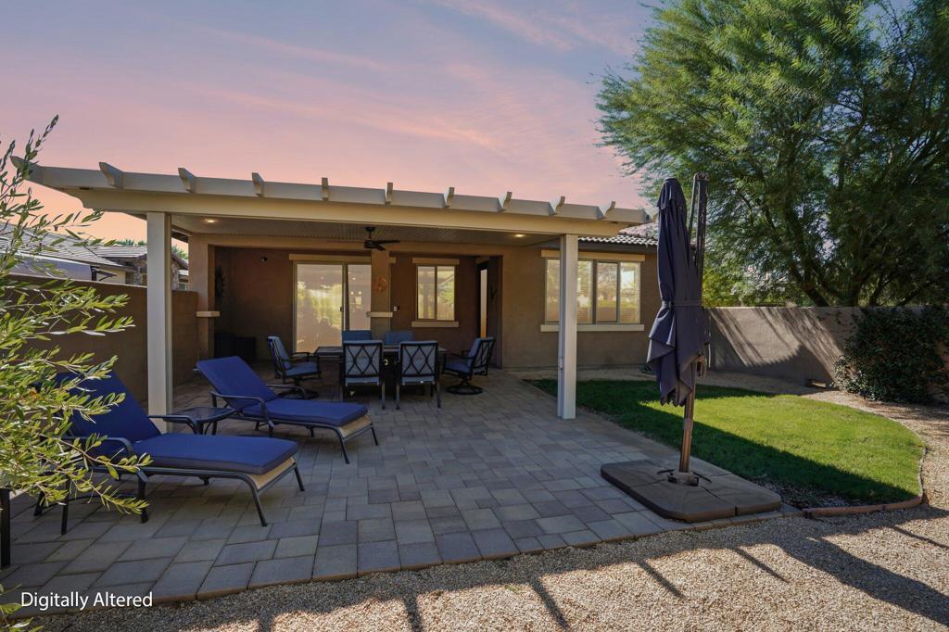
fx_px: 422
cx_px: 474
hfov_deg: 96.8
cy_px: 316
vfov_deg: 73.7
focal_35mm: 16
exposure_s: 1/80
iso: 100
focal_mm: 16
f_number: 8
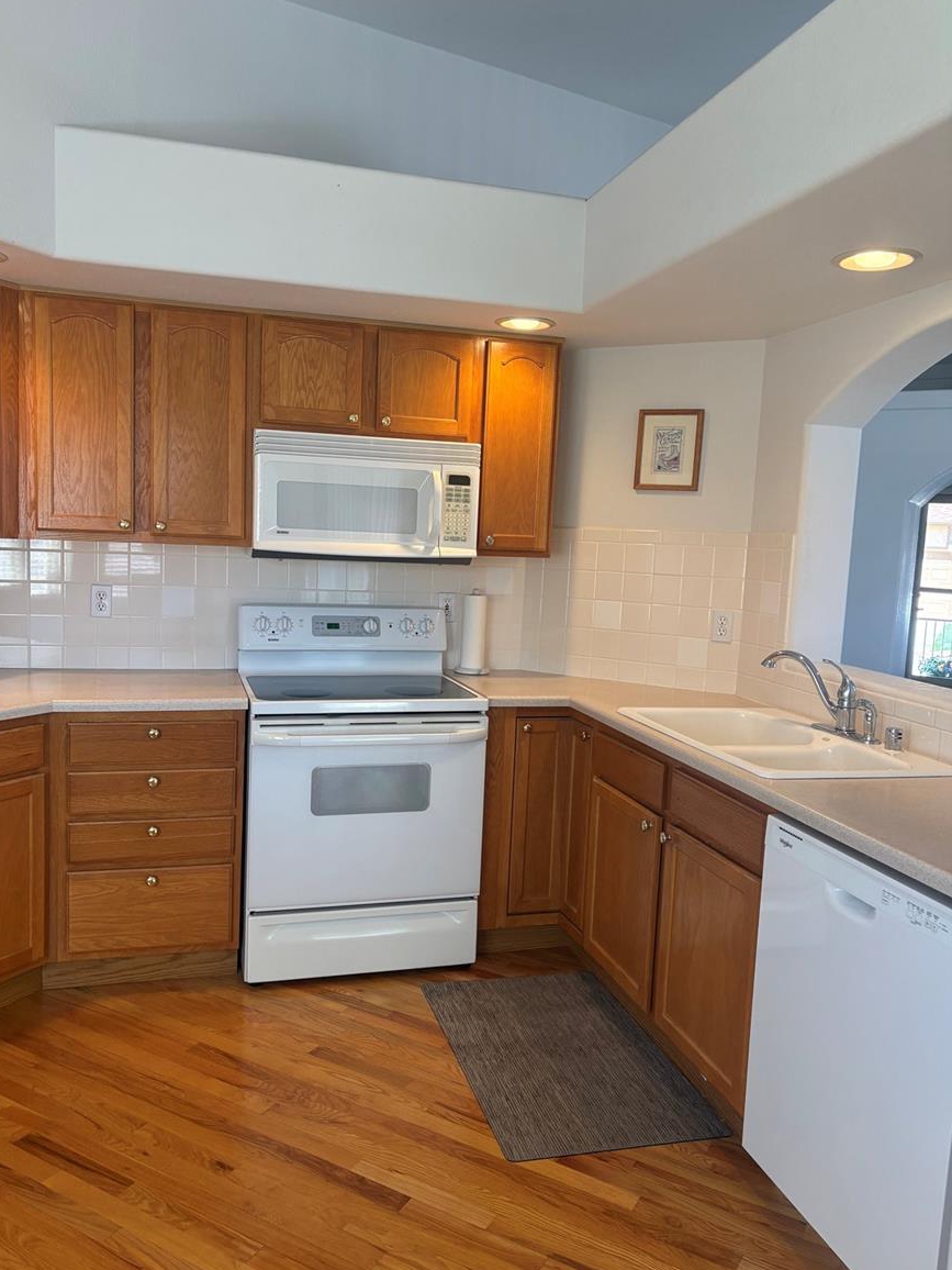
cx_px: 463
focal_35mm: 27
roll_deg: -3.1
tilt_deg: -5.5
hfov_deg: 51.3
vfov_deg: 65.3
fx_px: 990
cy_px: 650
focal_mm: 5.96
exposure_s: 1/160
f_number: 1.6
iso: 125
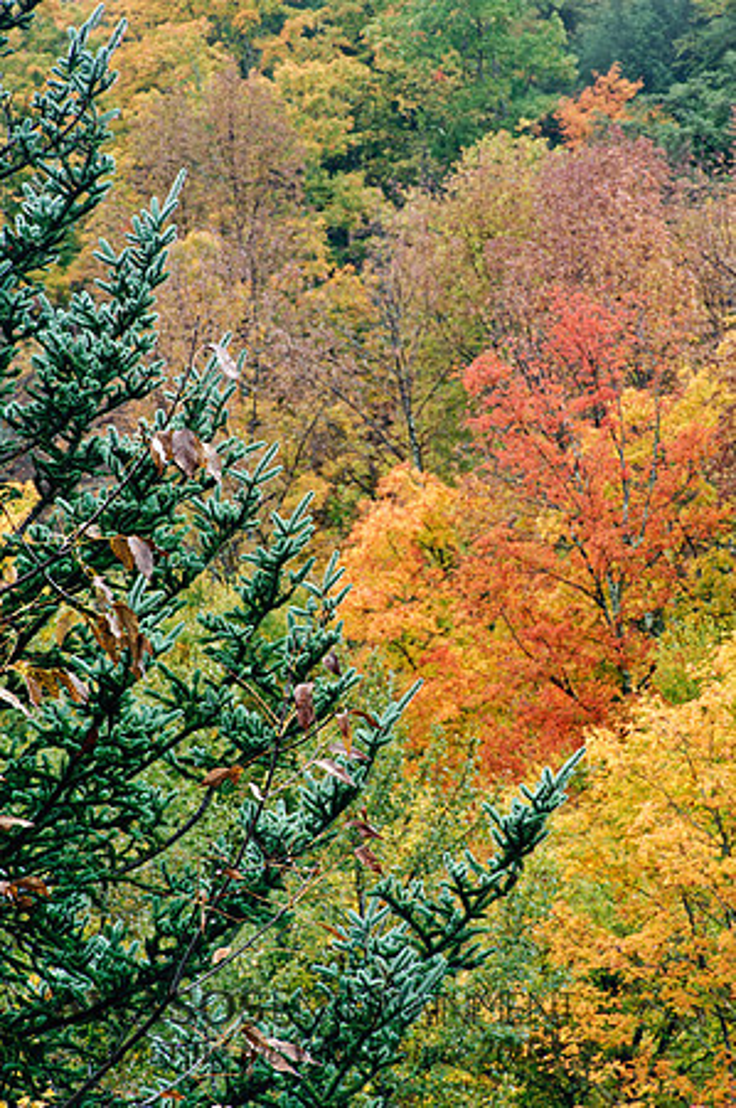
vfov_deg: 11.1
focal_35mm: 185
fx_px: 5686
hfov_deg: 7.4
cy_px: 554
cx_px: 368
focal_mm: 185
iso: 200
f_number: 16
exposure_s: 1/2.5
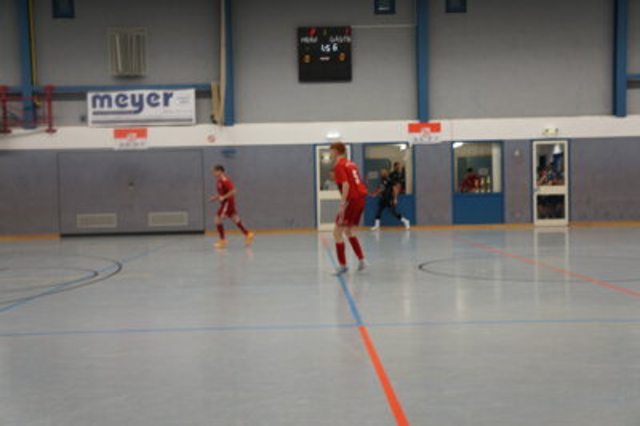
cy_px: 213
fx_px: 746
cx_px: 320
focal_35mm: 42
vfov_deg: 31.8
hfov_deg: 46.4
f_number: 4
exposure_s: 1/60
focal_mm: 28
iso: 400
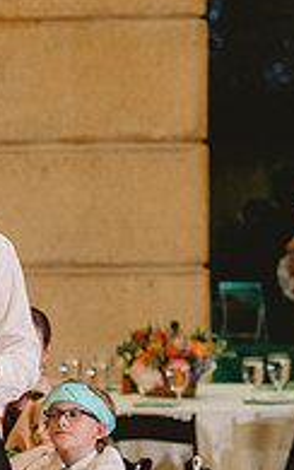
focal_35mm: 258
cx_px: -321
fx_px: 3305
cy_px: 405
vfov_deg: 8.1
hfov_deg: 5.0
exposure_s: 1/160
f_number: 2.8
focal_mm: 85
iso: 2000
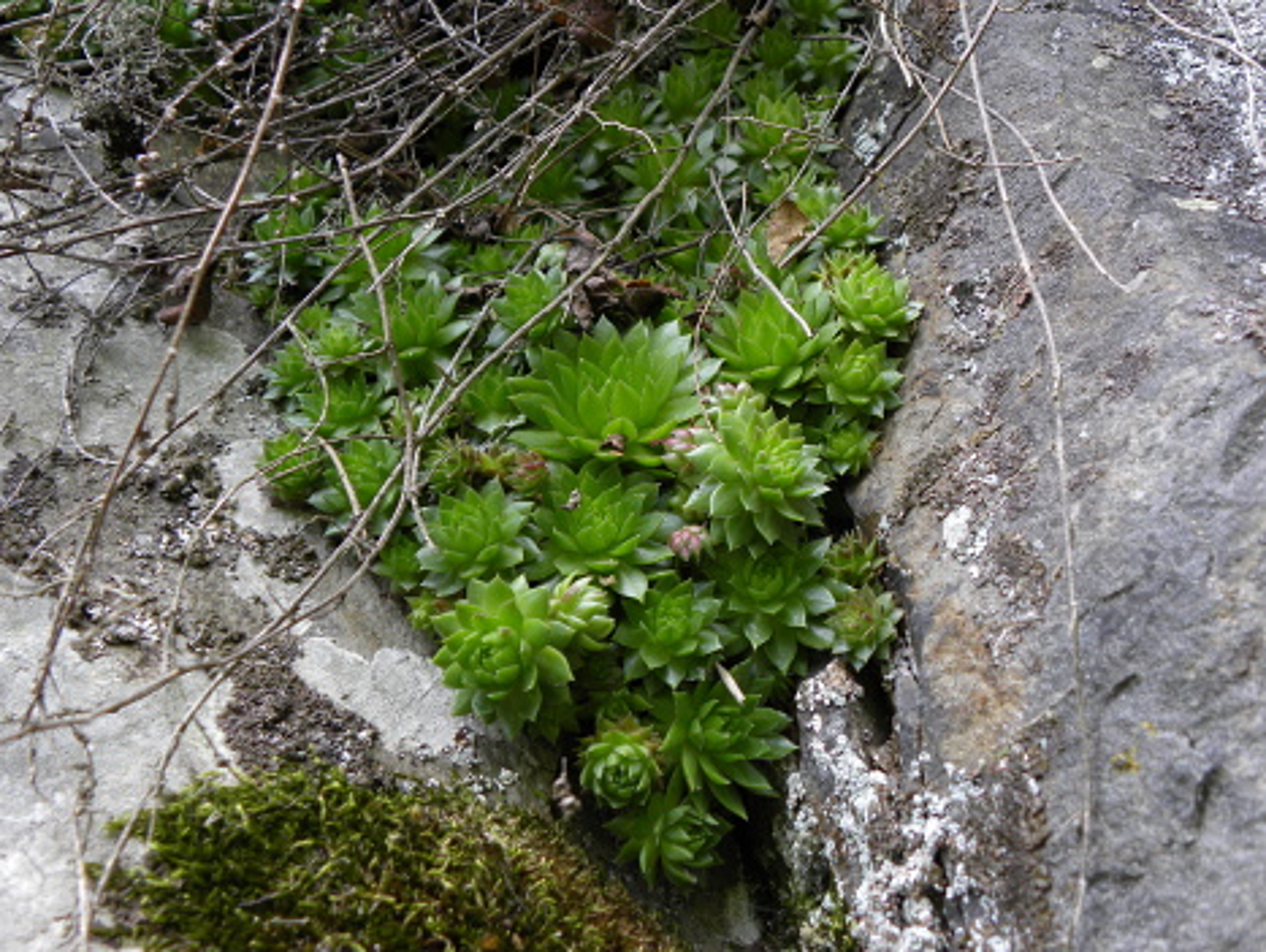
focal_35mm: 38
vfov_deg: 37.8
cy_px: 467
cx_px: 645
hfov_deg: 48.9
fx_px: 1391
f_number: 3.2
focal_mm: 6.6
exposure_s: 1/47
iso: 64
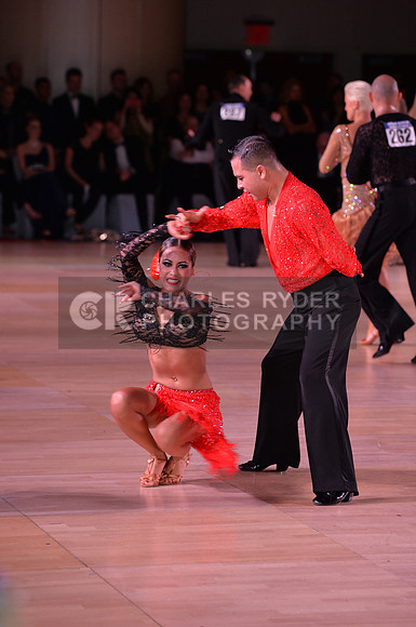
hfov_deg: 9.8
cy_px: 314
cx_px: 208
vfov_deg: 14.7
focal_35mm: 140
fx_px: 2434
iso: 800
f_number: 5
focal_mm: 140
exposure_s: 1/250
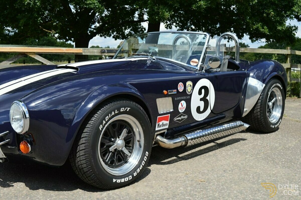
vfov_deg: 32.9
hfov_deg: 48.0
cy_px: 100
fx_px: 338
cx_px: 150
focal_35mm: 40
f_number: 7.1
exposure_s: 1/200
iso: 100
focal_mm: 27
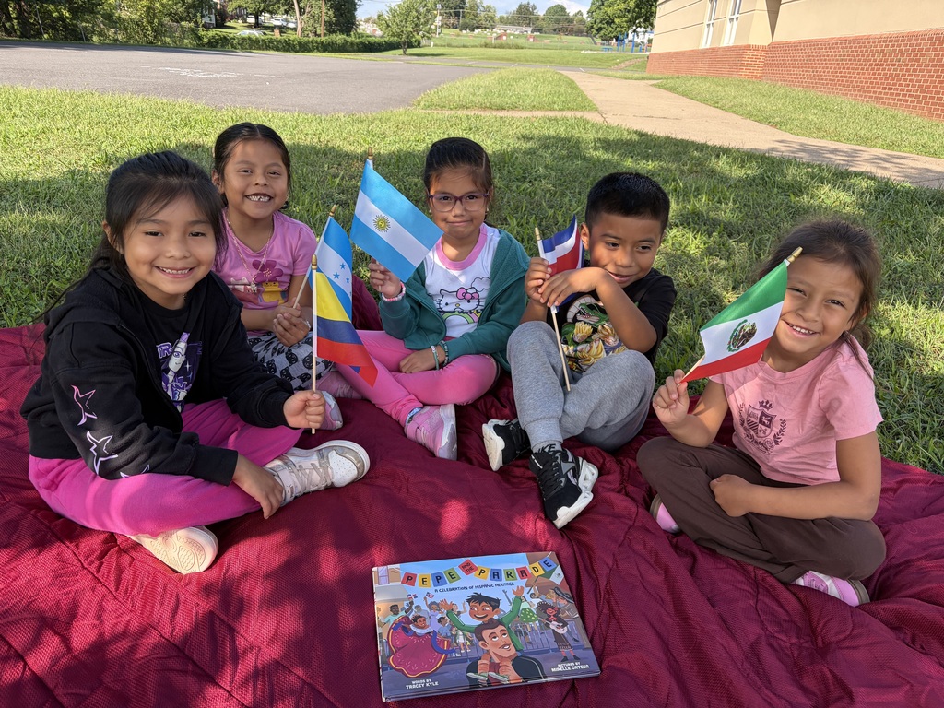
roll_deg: -3.6
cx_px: 472
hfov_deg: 67.3
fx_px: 709
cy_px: 354
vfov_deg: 53.1
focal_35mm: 26
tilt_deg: -23.1
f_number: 1.6
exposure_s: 1/716
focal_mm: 5.96
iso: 50
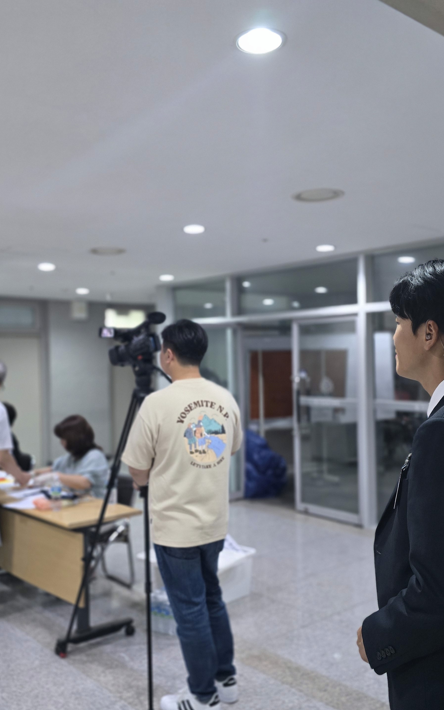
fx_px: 658
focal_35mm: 34
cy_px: 370
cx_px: 214
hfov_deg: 37.3
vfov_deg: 56.7
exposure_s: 1/120
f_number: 1.7
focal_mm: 6.3
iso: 640
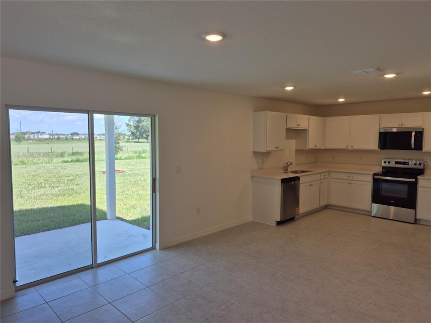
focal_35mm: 23
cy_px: 162
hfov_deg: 73.9
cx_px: 216
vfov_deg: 58.9
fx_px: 286
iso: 25
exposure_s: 1/230
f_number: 1.8
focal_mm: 5.4
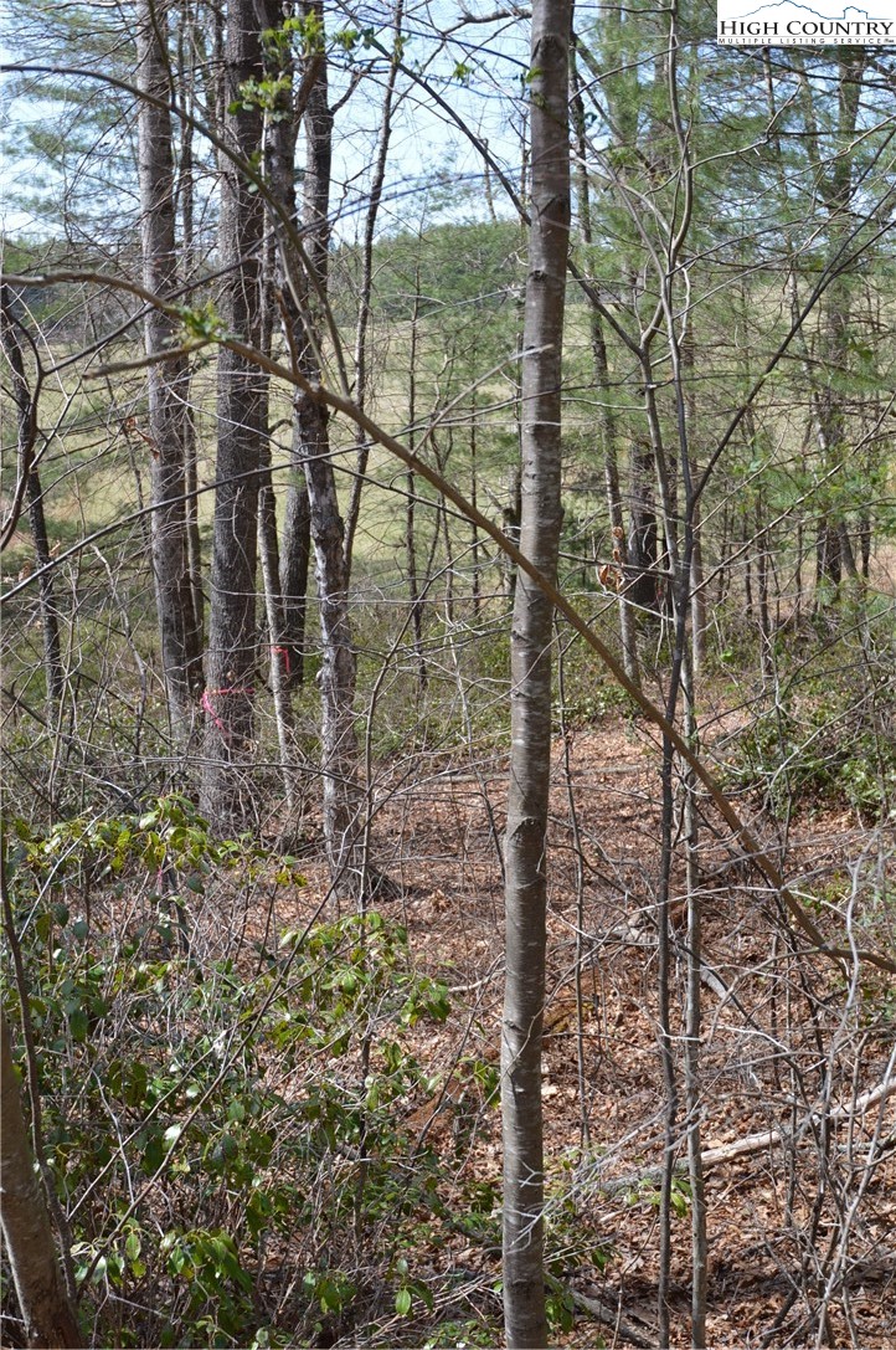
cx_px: 448
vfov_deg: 37.9
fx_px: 1965
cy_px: 675
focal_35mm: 52
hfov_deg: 25.7
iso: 100
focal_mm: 35
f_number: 6.3
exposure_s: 1/160
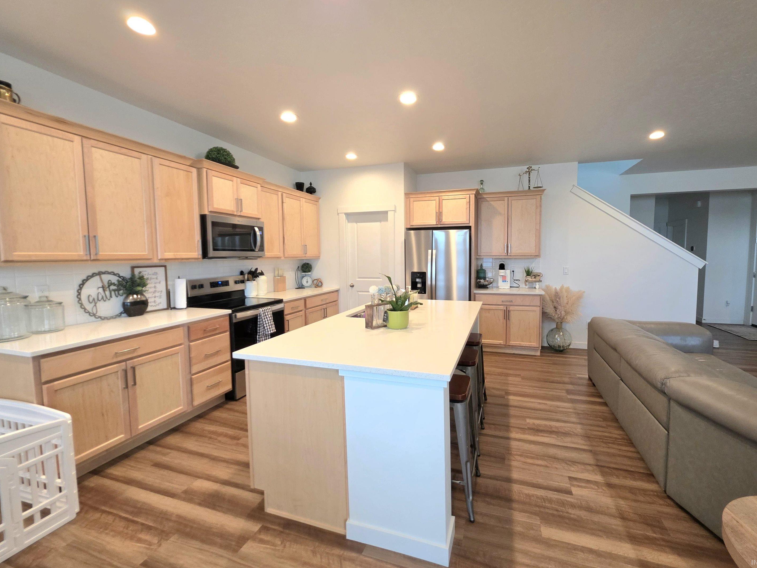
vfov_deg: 85.7
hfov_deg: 101.9
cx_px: 405
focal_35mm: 14
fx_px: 306
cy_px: 284
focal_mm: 2.2
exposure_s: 1/120
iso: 250
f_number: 1.9
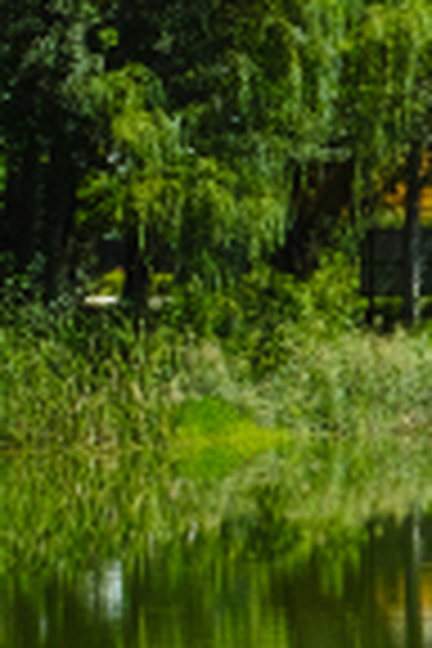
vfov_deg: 6.4
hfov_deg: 3.9
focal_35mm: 320
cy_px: 205
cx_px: 2146
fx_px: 5760
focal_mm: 30
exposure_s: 1/60
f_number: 9
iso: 100
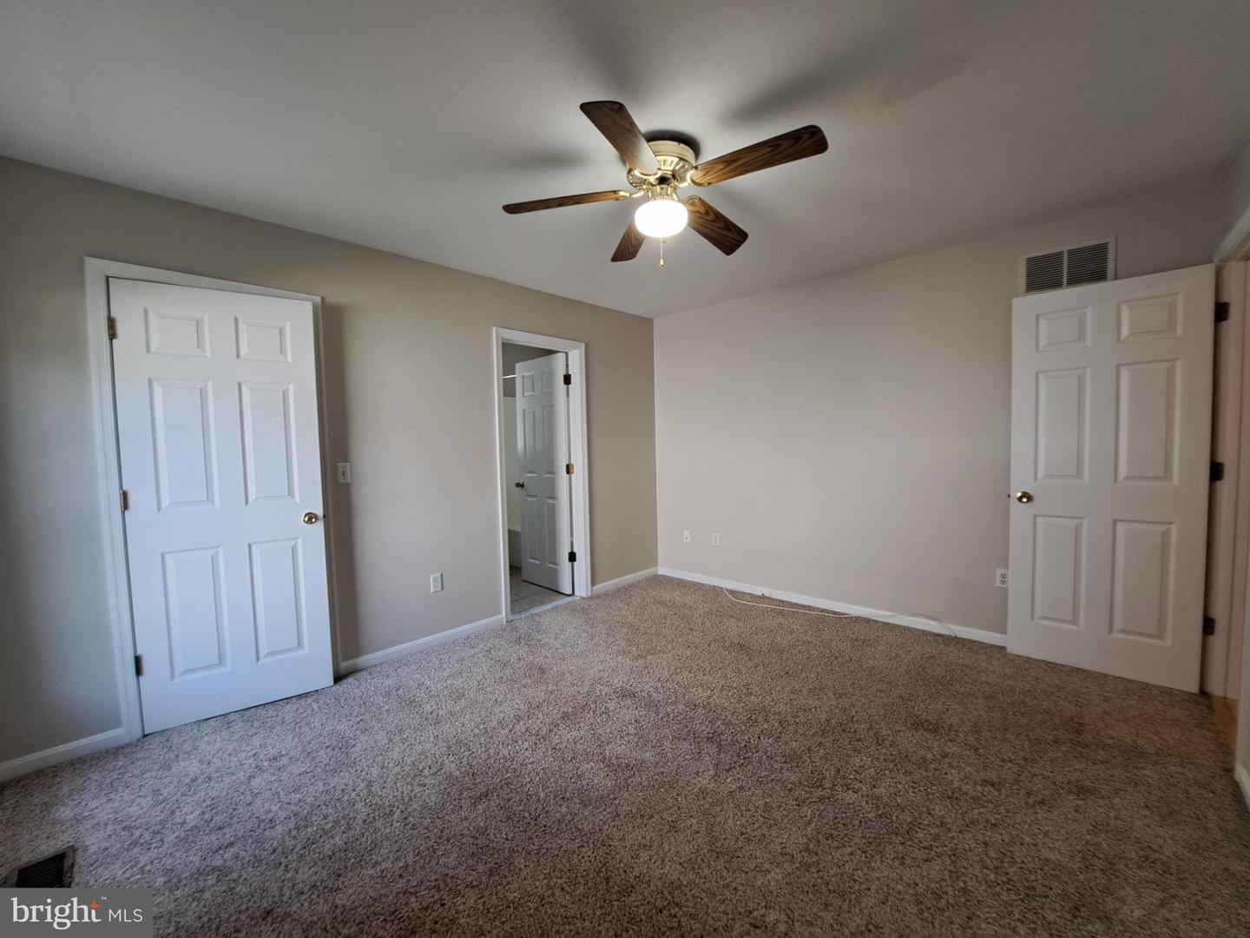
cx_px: 625
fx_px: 469
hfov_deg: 106.2
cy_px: 469
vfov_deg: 89.9
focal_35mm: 13
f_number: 2.2
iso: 100
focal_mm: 1.74
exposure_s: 1/40
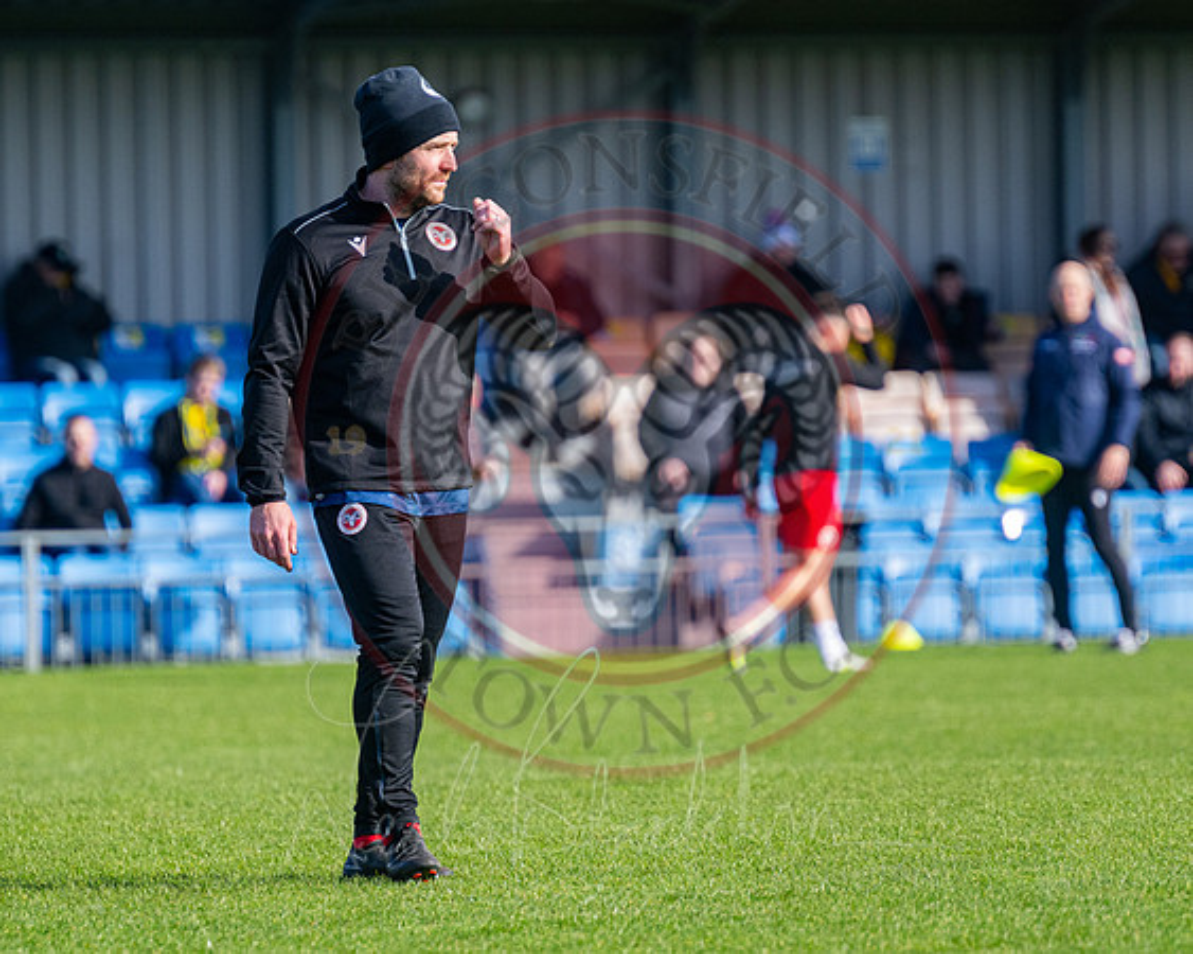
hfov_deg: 4.5
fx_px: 15152
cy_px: 468
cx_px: 566
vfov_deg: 3.6
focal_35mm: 429
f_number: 4
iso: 400
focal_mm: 240
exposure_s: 1/2500
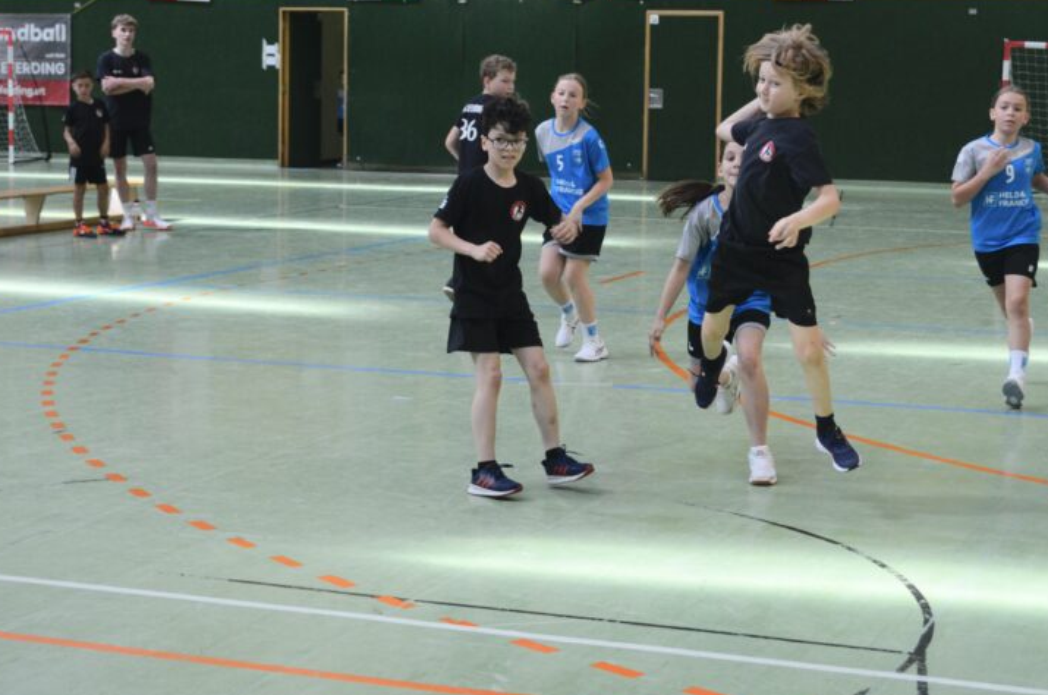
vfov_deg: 18.6
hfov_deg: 27.8
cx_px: 519
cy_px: 276
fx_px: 2121
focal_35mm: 73
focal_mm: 34
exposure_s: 1/500
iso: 900
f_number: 5
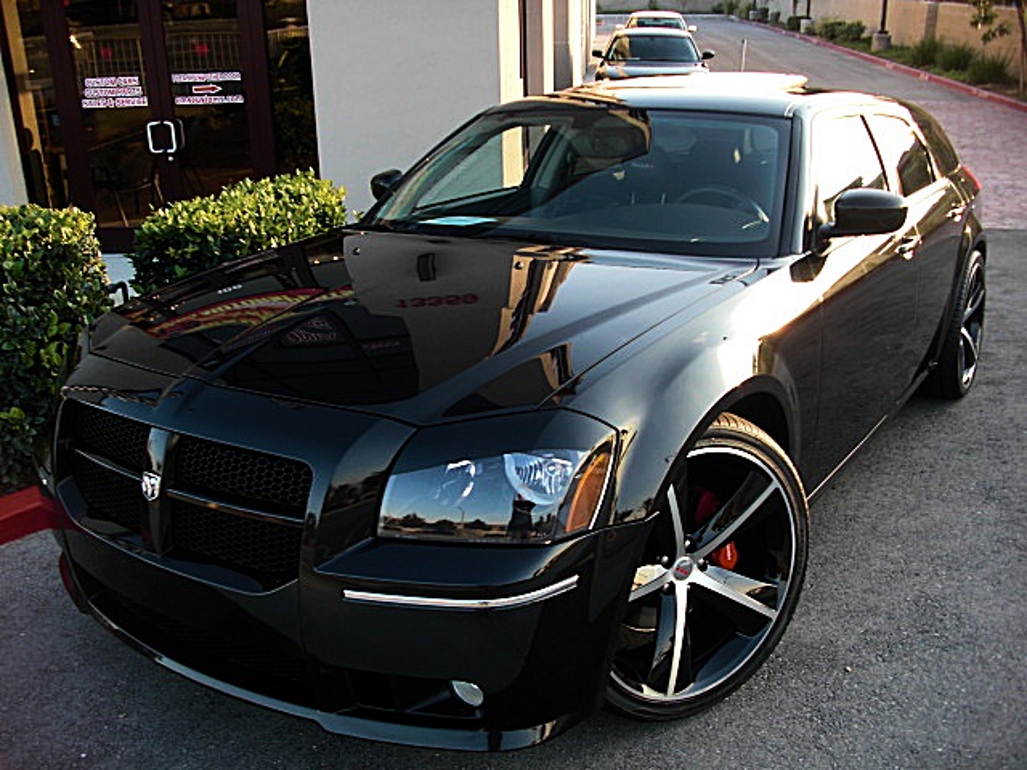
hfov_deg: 51.4
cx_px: 514
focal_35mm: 36
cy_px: 385
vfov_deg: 39.7
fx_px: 1068
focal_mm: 6.3
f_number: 2.8
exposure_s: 1/80
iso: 50
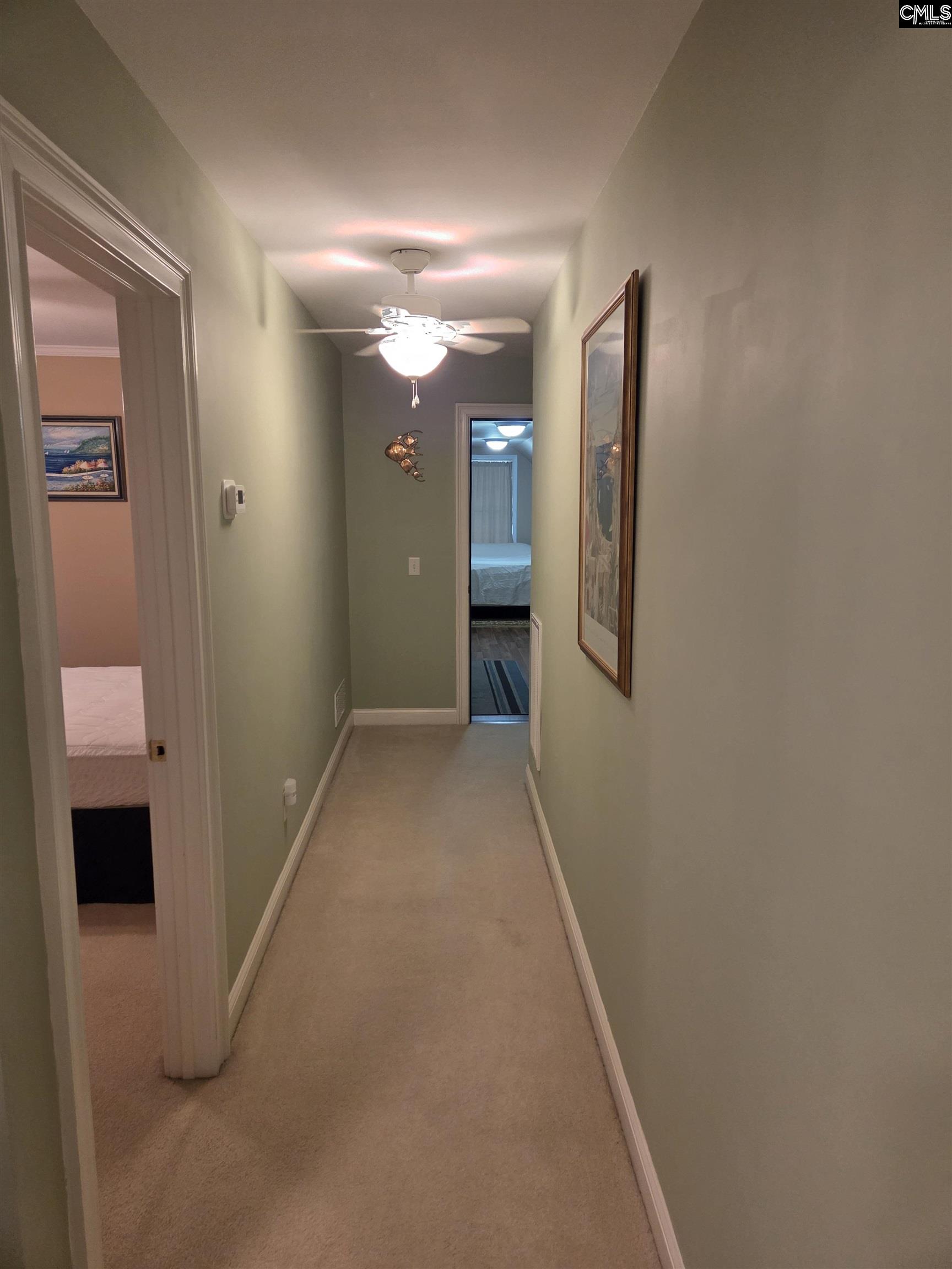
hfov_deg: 58.9
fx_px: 843
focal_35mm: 23
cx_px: 476
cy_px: 634
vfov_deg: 73.9
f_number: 1.8
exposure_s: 1/120
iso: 500
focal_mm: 5.4
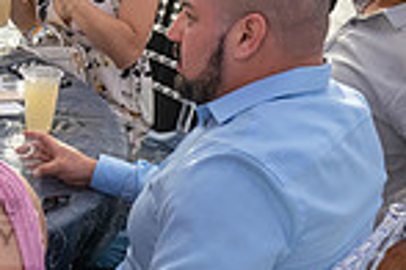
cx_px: -193
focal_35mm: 95
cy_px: 200
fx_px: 1071
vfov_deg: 14.3
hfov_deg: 19.0
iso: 800
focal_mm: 24
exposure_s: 1/200
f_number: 5
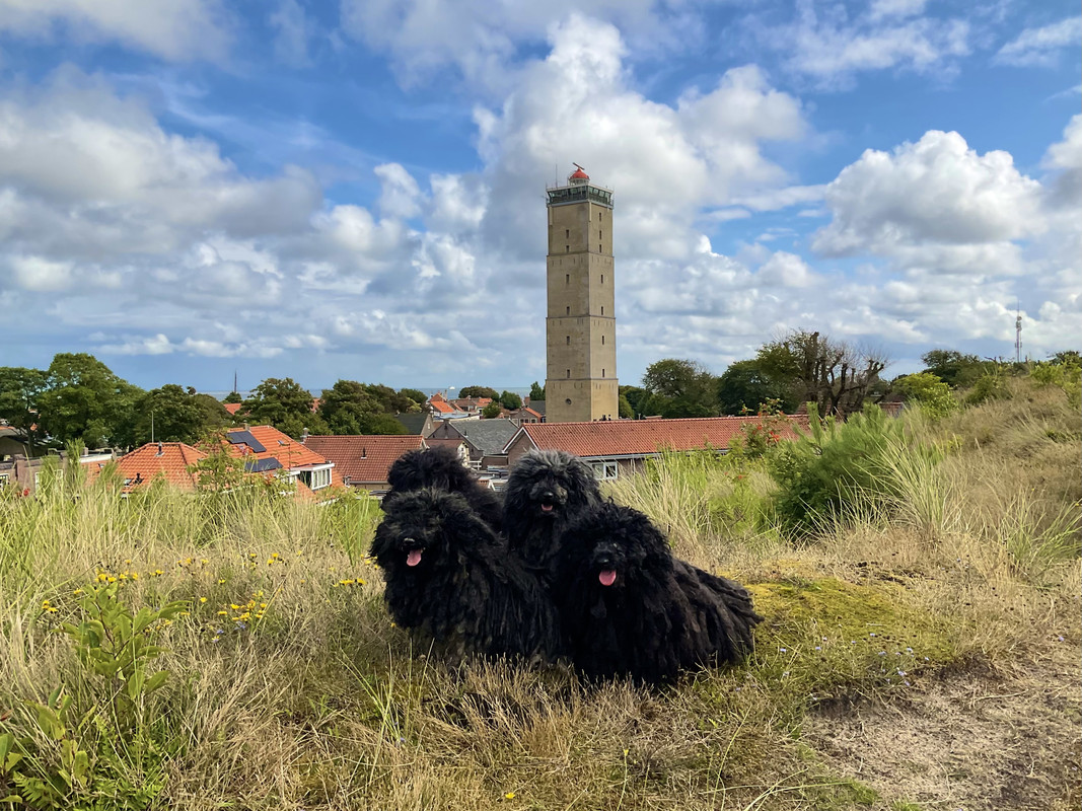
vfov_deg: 48.2
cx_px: 541
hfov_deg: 61.7
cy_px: 406
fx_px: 906
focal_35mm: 29
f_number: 1.8
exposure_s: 1/2959
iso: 16
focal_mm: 3
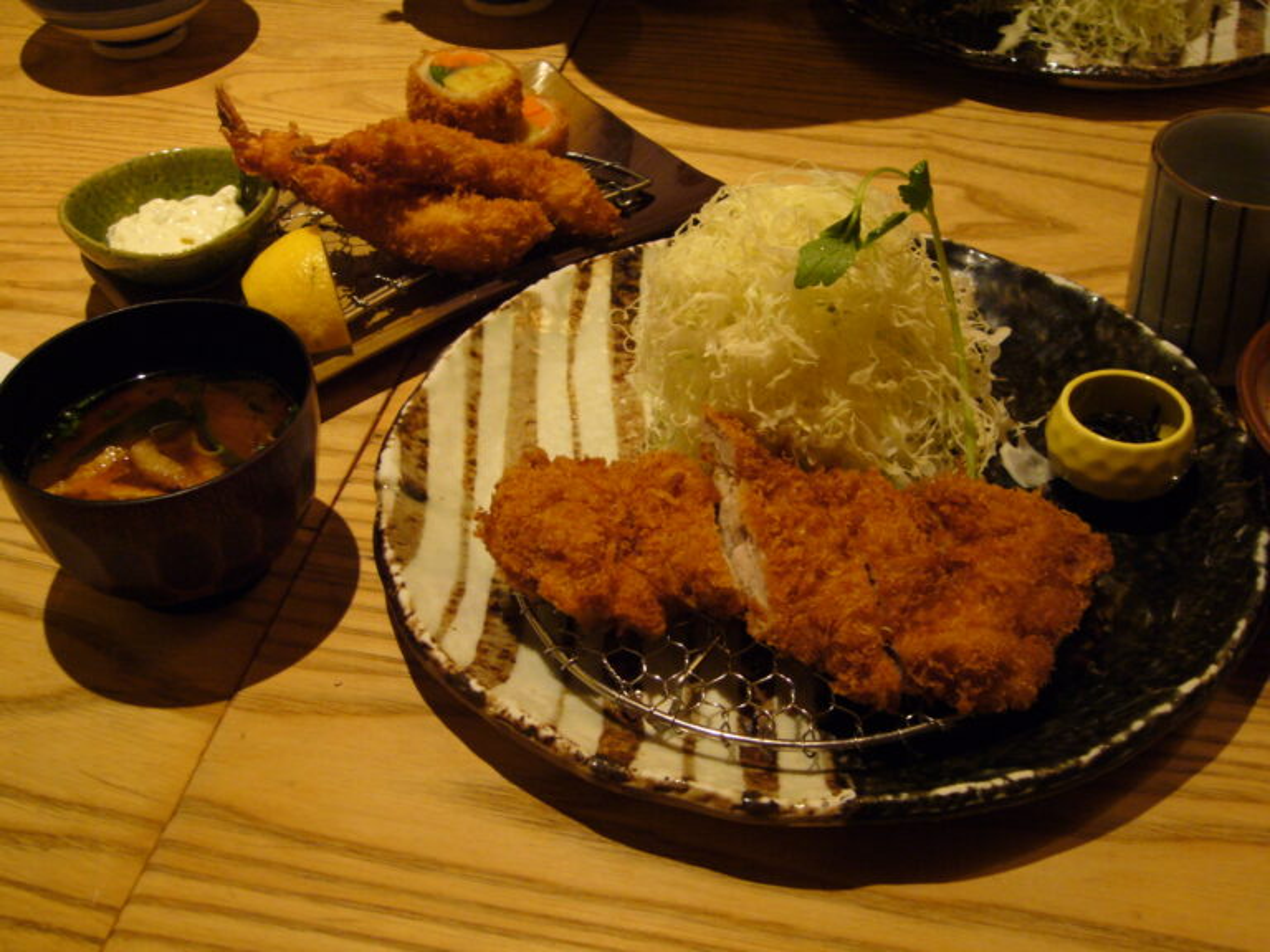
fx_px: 1651
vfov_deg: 32.2
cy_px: 476
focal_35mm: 45
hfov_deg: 42.1
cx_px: 635
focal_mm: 7.5
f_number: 3.2
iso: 200
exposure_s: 1/8
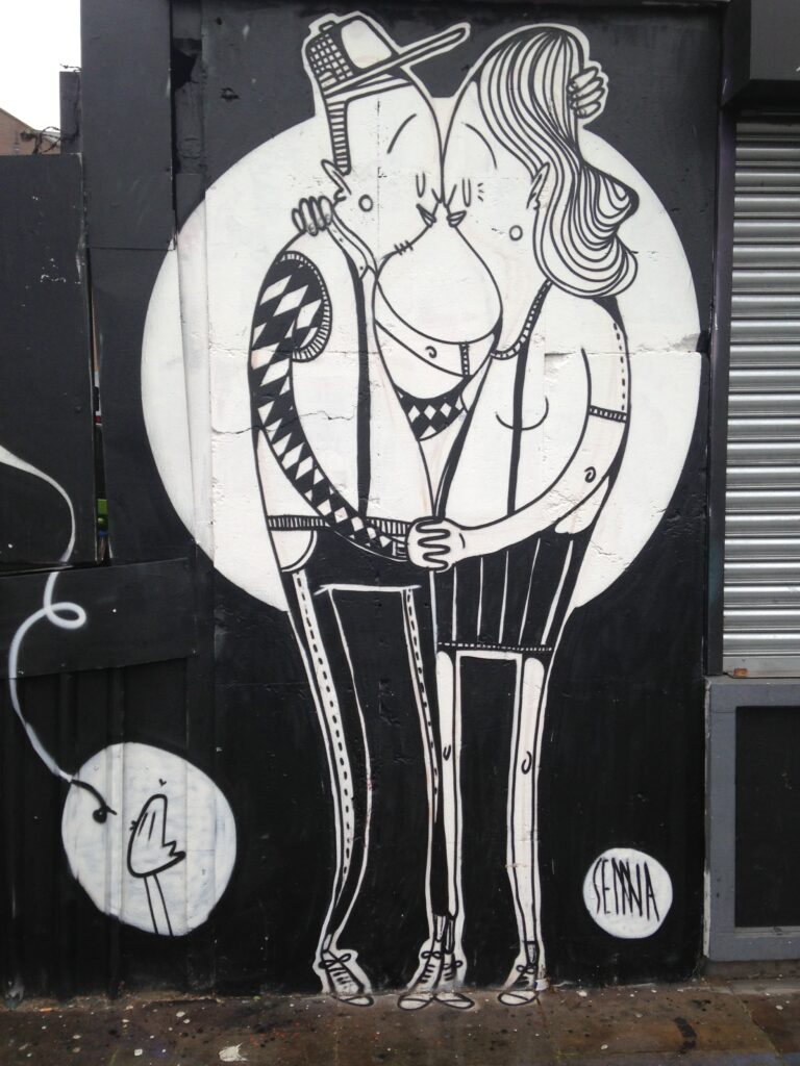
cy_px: 533
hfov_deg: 42.9
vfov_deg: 55.4
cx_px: 400
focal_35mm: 33
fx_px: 1017
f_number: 2.4
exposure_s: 1/161
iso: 50
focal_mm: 4.13
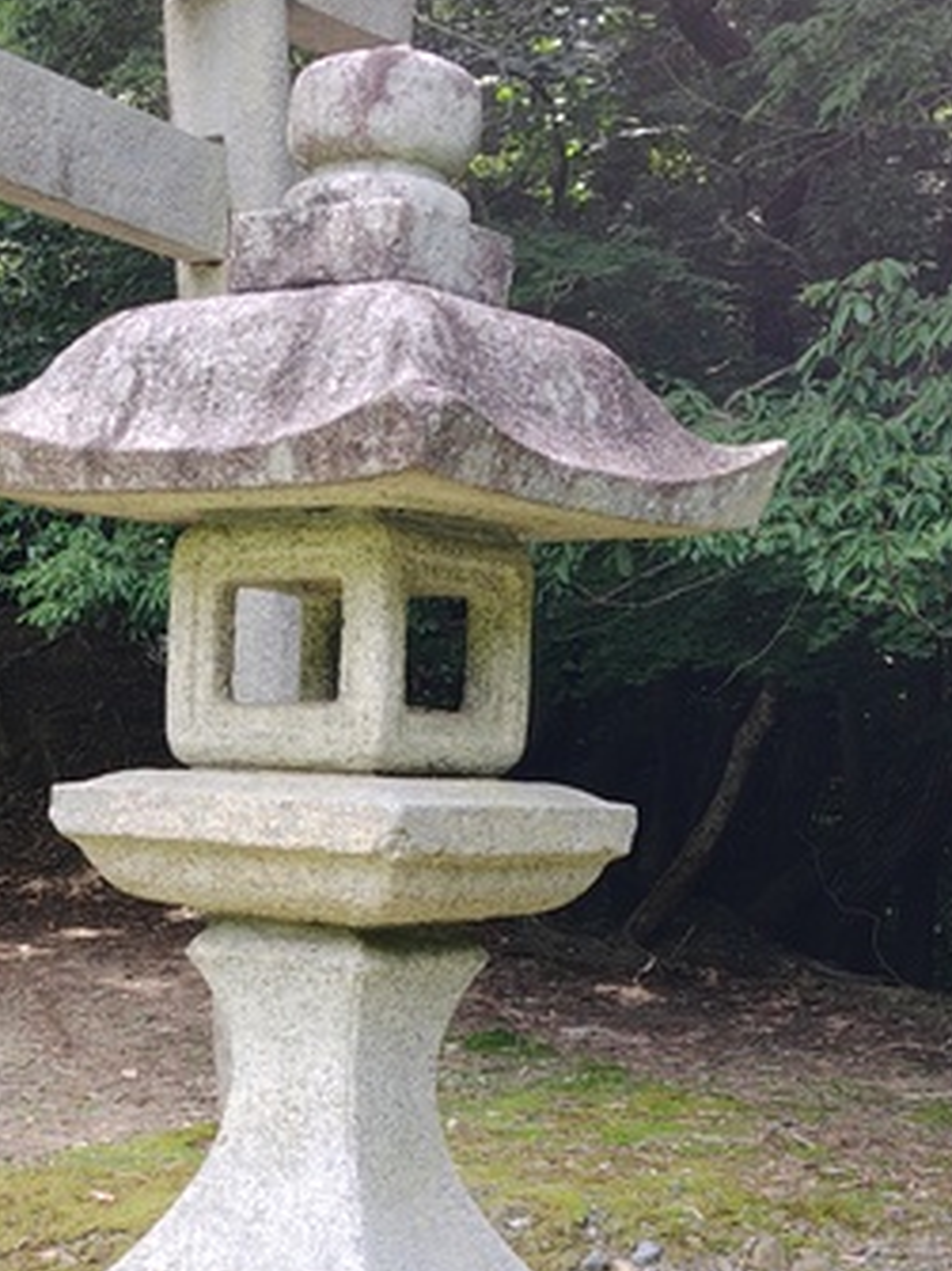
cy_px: 865
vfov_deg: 29.2
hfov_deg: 21.7
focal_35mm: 66
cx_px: 72
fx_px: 2422
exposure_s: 1/144
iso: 50
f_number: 1.88
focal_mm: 5.56
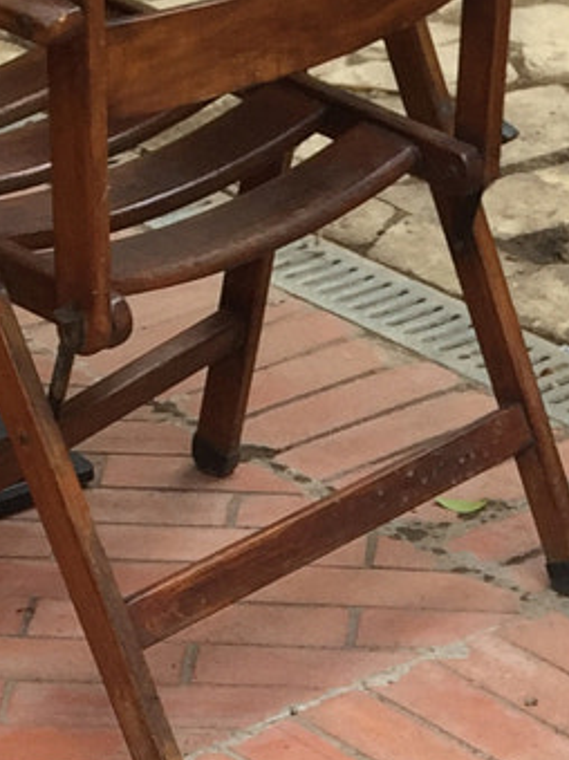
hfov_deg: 10.6
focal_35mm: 137
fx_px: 3004
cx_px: 735
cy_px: 1291
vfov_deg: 13.2
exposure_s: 1/218
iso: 32
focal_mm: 4.15
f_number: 2.2
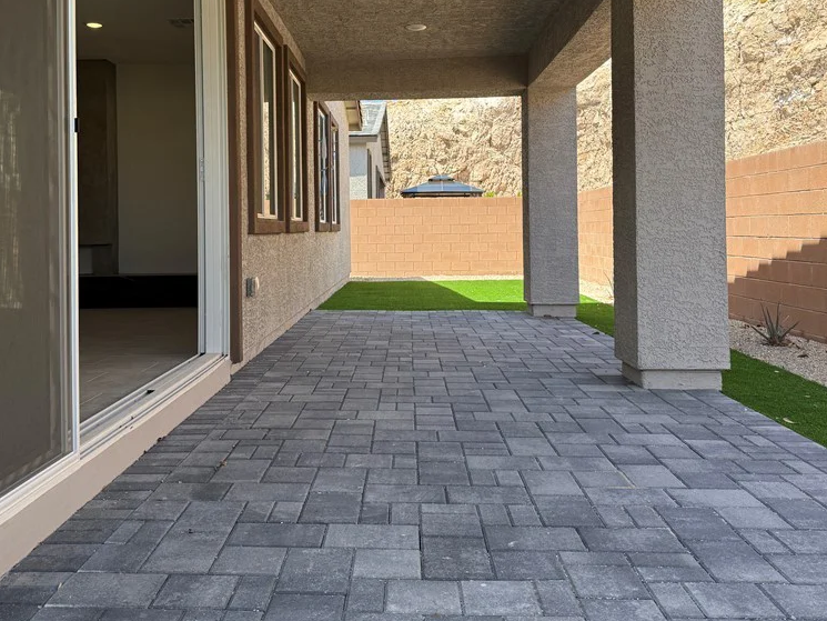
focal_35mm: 33
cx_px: 369
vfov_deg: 42.5
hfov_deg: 55.2
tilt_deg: +1.2
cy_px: 218
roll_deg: +0.3
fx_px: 789
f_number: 1.78
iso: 100
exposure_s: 1/1410
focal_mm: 6.76
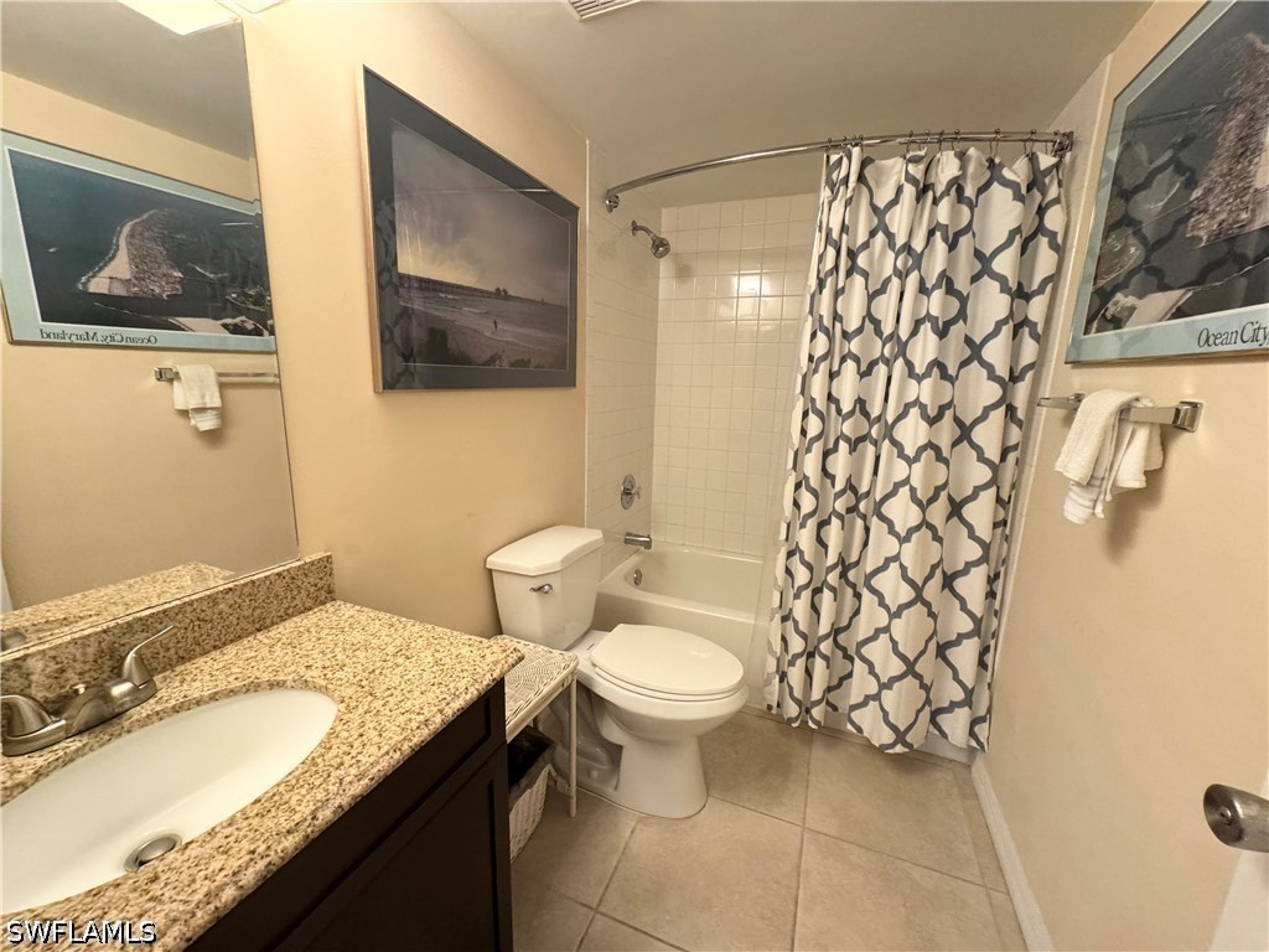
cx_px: 634
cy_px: 476
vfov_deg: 85.7
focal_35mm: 14
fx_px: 513
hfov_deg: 102.1
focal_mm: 2.22
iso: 400
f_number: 2.2
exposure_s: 1/60
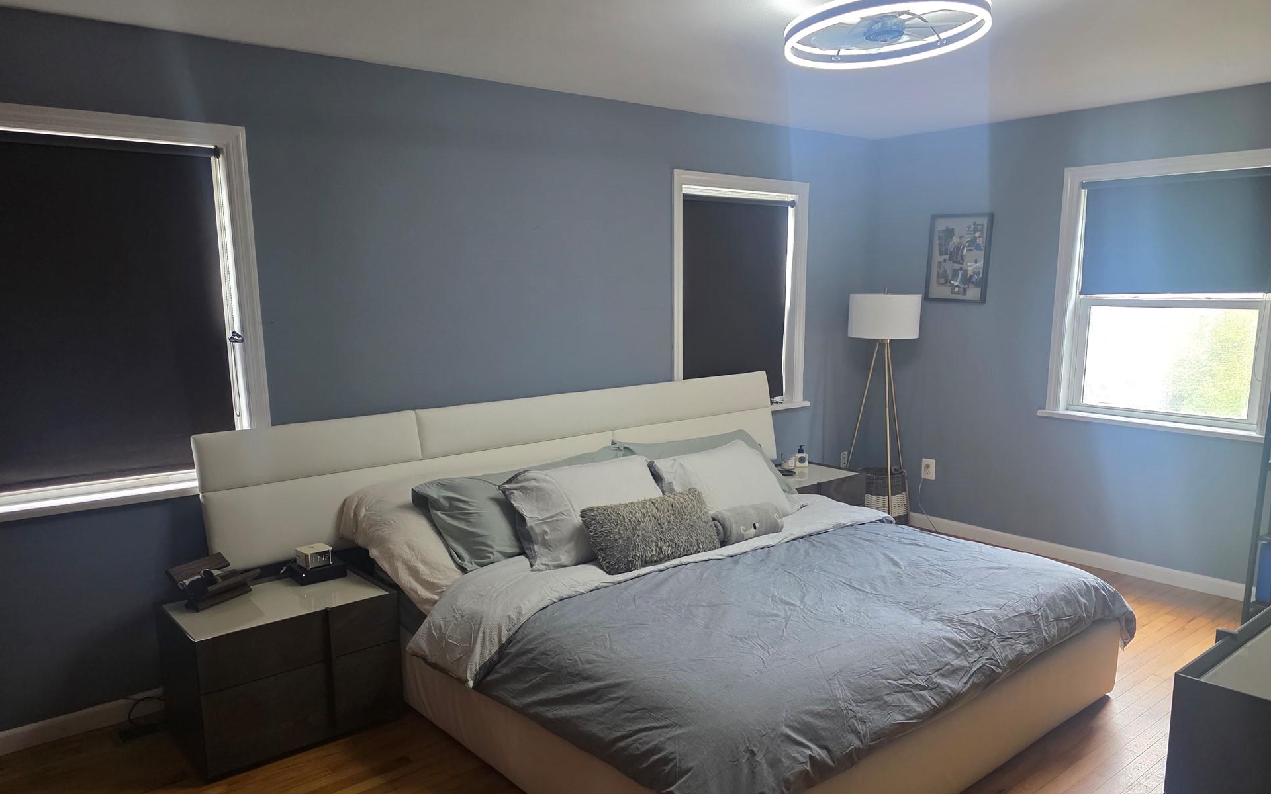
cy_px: 468
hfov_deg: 70.4
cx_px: 654
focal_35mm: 26
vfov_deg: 47.4
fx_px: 901
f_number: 1.7
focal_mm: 6.3
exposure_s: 1/120
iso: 640
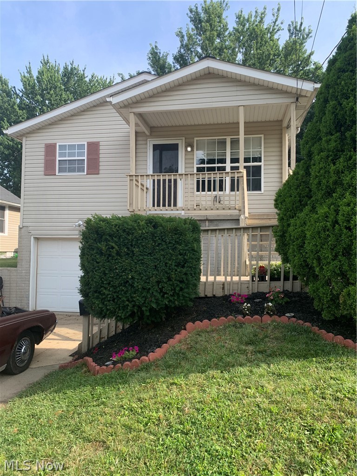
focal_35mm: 26
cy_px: 238
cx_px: 178
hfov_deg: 53.1
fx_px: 358
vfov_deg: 67.3
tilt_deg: +3.3
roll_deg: -1.7
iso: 25
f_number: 1.8
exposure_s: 1/711
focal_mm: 4.25
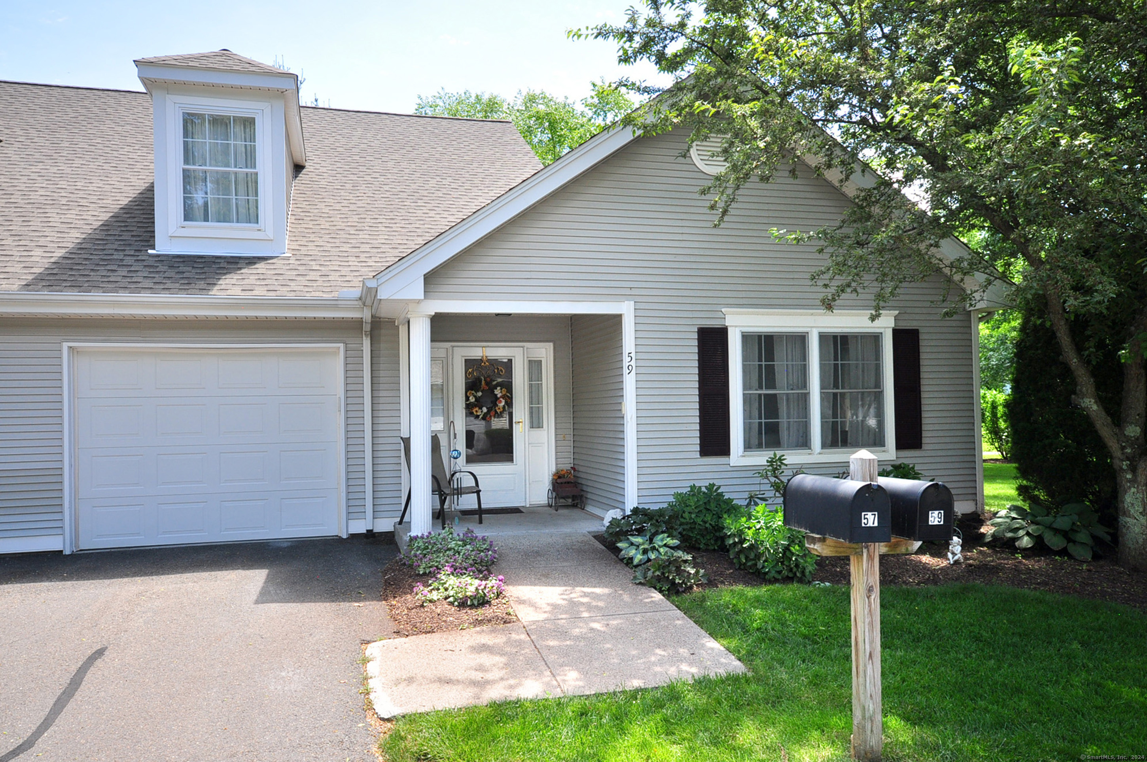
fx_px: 764
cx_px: 574
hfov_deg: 73.8
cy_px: 381
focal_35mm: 24
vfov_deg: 53.0
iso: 320
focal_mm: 16
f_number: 8
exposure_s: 1/200
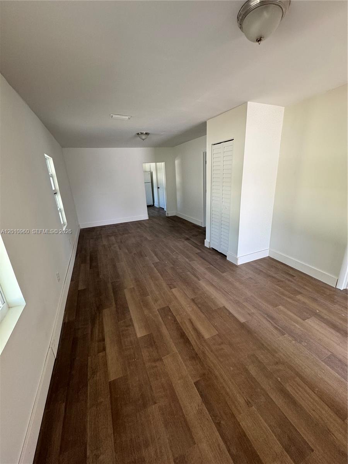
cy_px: 232
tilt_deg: -17.0
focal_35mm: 14
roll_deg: +1.9
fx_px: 188
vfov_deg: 102.1
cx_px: 174
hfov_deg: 85.7
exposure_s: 1/99
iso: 200
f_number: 2.2
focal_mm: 2.22
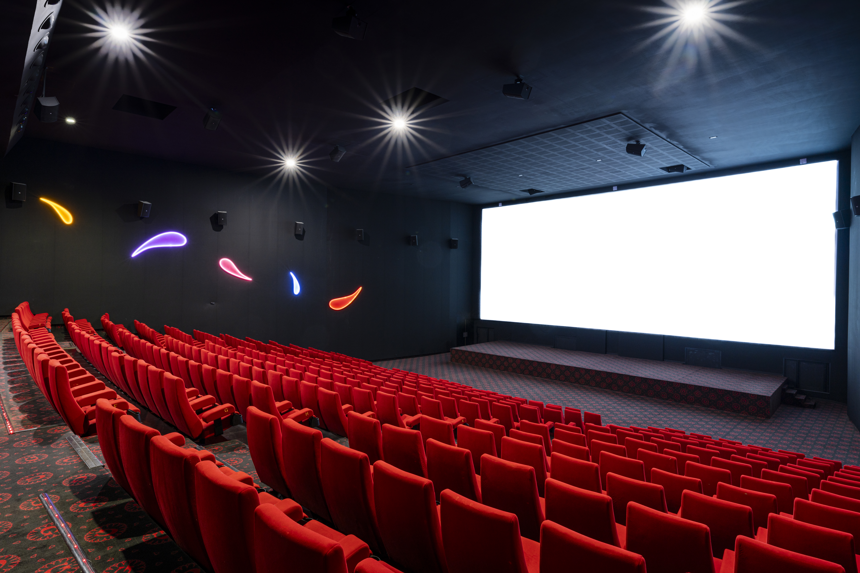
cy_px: 286
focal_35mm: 19
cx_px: 430
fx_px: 454
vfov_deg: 64.6
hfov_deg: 86.9
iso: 100
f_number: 13
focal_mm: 19
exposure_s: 15
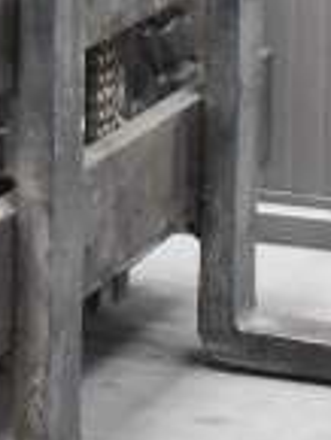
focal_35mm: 275
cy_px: -470
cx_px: -462
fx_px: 3501
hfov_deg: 5.2
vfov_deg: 6.9
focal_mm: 23
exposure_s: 1/30
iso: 1600
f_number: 4.5
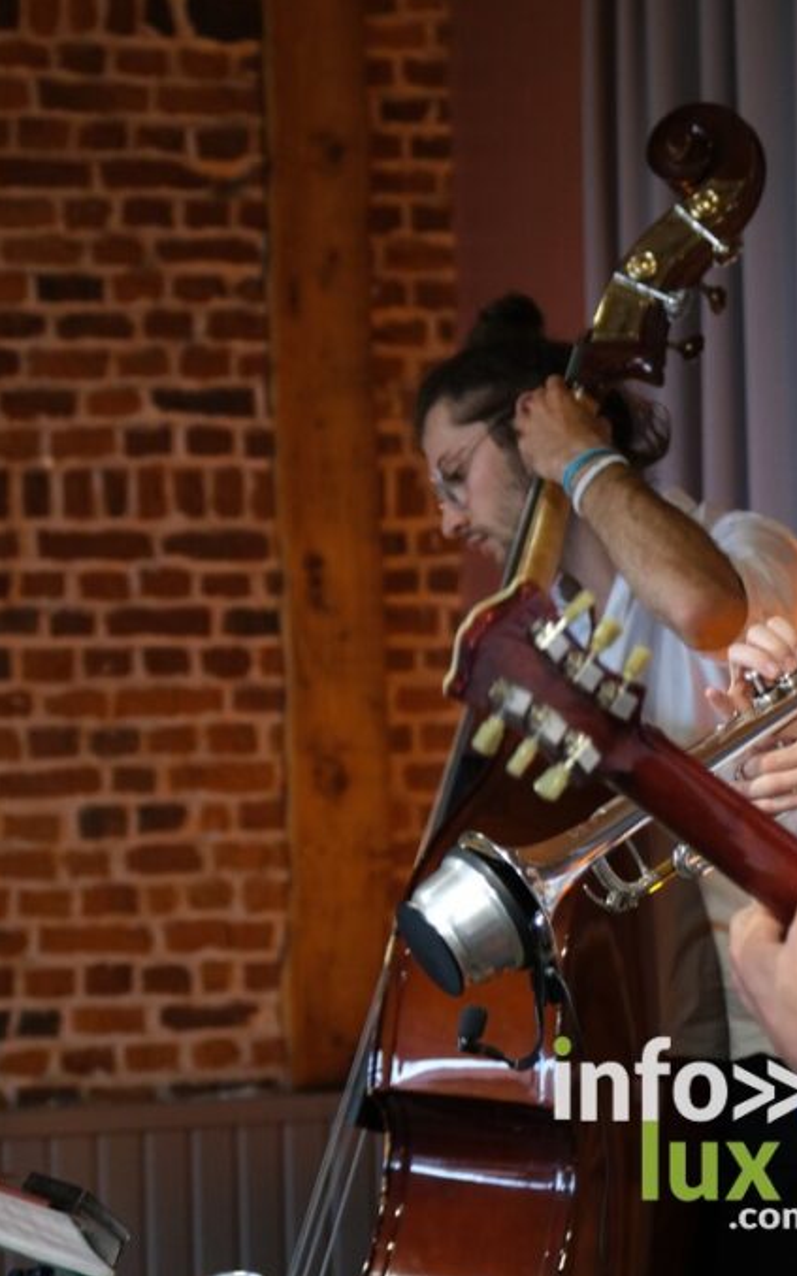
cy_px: 640
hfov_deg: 10.0
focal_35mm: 131
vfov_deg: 15.9
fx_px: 4554
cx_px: 684
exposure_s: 1/85
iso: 1250
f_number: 4
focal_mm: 56.5
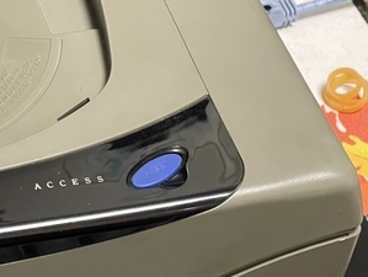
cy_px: 76
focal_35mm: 171
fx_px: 1820
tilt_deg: -42.6
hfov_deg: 11.2
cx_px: -114
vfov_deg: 8.7
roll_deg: +1.2
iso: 640
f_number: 2.2
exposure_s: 1/60
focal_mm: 7.5
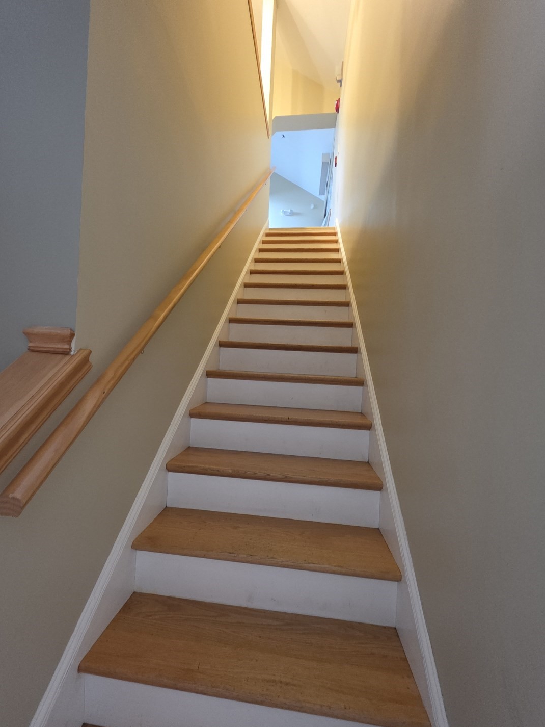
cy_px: 372
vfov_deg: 102.0
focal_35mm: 14
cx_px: 260
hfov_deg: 85.6
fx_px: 294
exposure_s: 1/60
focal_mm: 2.2
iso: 1250
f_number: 1.9
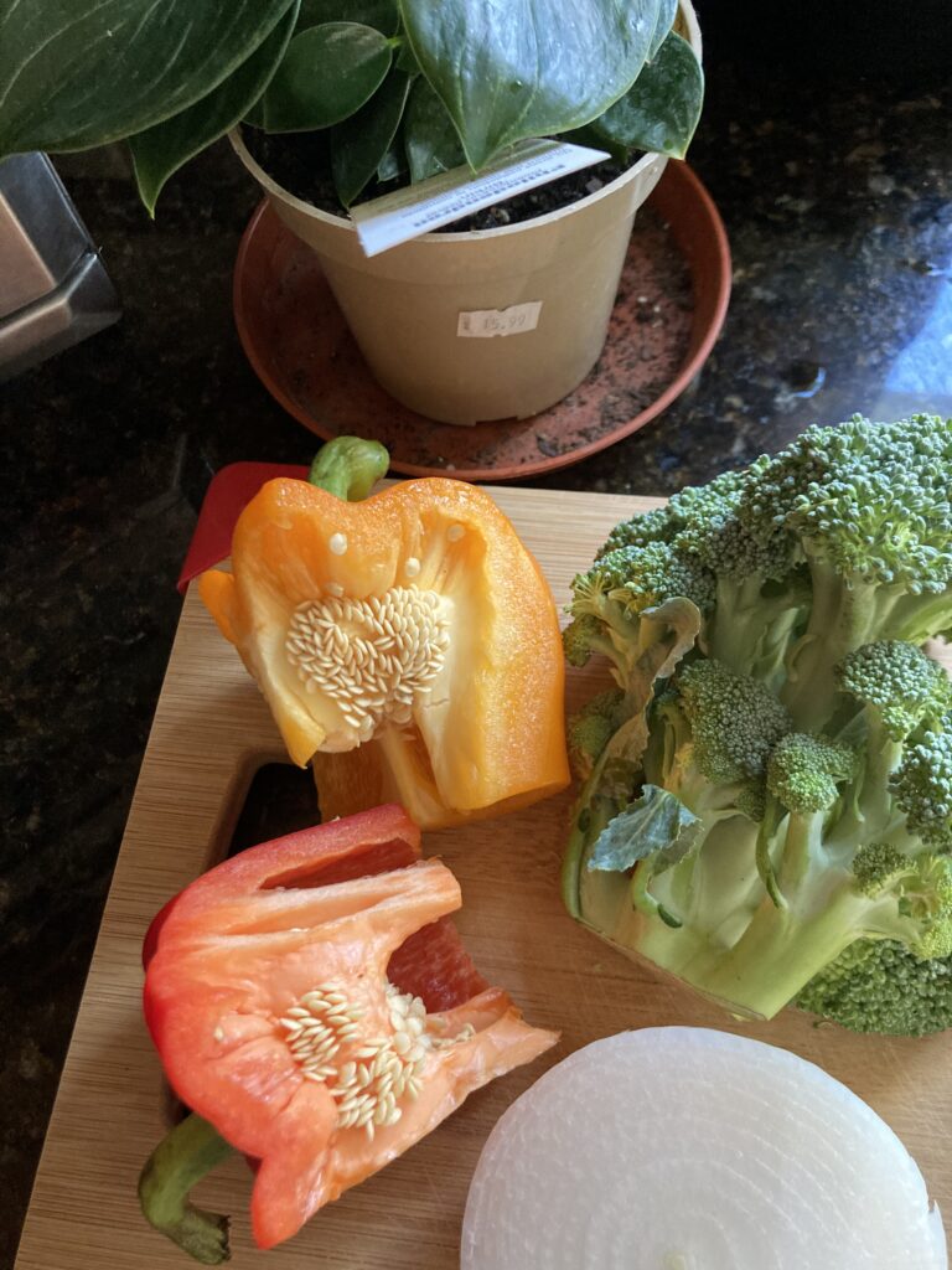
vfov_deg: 63.4
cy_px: 635
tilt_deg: -65.1
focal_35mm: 28
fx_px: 1027
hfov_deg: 49.7
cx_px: 476
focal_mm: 3.99
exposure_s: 1/60
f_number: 1.8
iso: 320
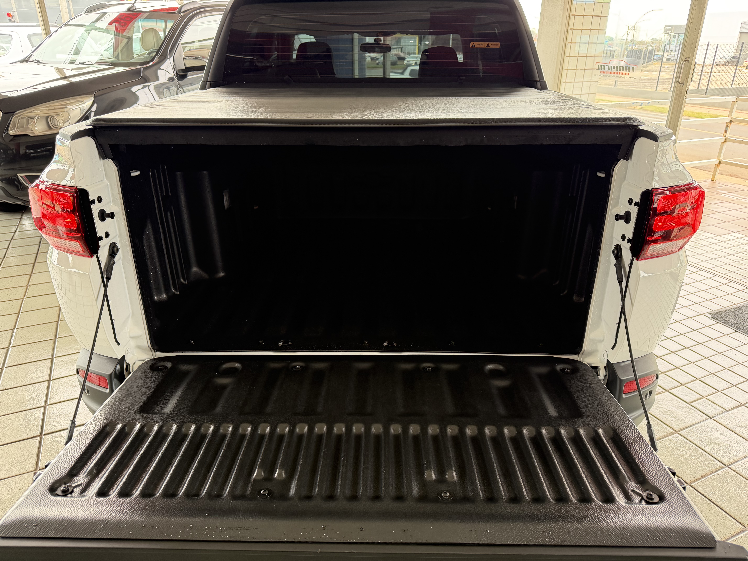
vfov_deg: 56.8
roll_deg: +0.7
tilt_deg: -24.3
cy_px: 280
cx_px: 374
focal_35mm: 24
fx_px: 519
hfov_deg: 71.6
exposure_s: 1/76
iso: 200
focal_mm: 6.76
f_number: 1.78
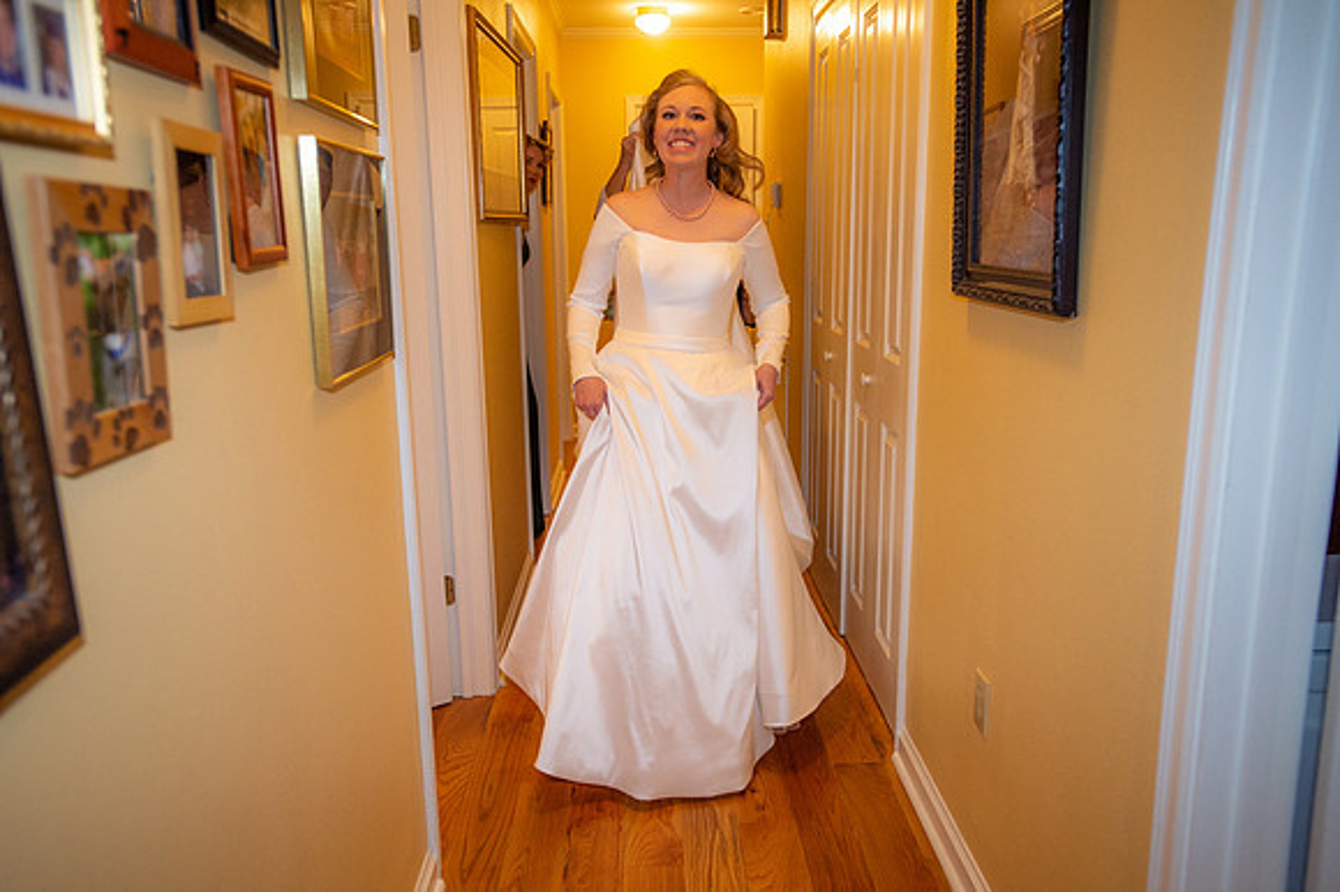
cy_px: 446
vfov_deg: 46.4
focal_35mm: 28
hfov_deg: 65.5
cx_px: 670
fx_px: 1042
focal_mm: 28
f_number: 3.5
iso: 1250
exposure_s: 1/200
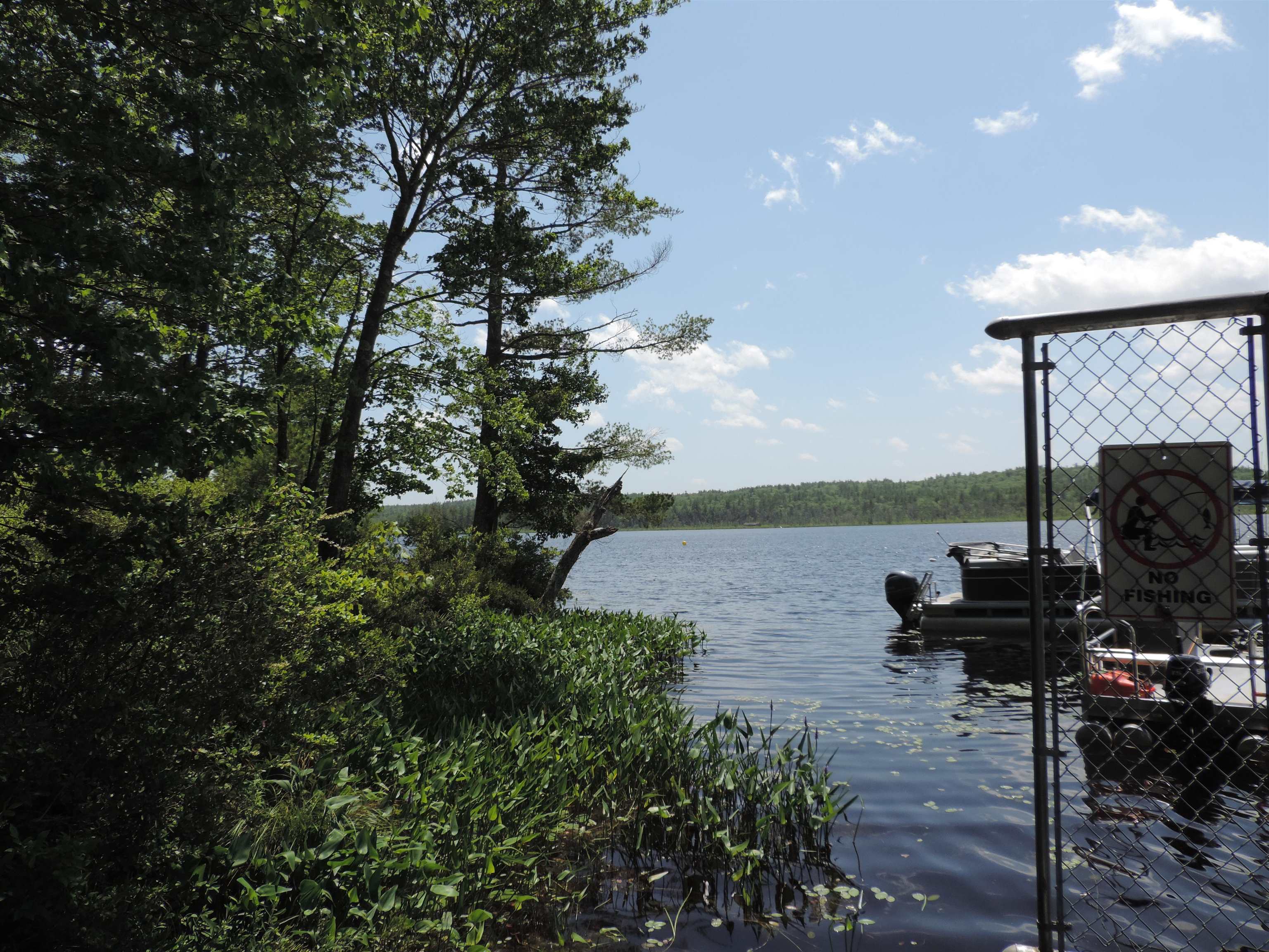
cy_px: 476
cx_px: 634
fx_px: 880
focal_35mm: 24
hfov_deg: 71.6
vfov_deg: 56.8
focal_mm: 4.3
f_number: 3
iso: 80
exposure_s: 1/1250
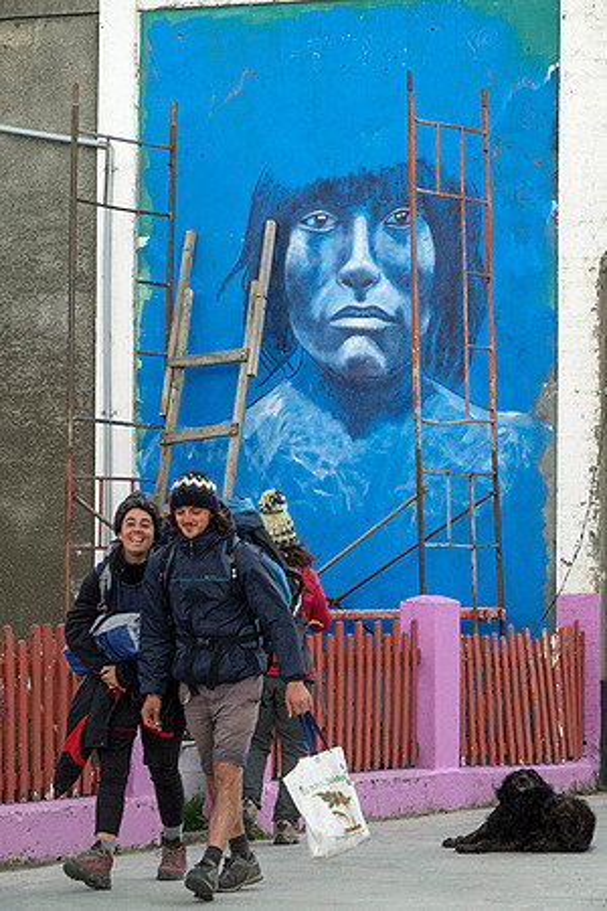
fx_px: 4299
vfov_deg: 12.1
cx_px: 304
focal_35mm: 170
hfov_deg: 8.1
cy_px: 456
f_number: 11
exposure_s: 1/200
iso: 1250
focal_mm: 62.39
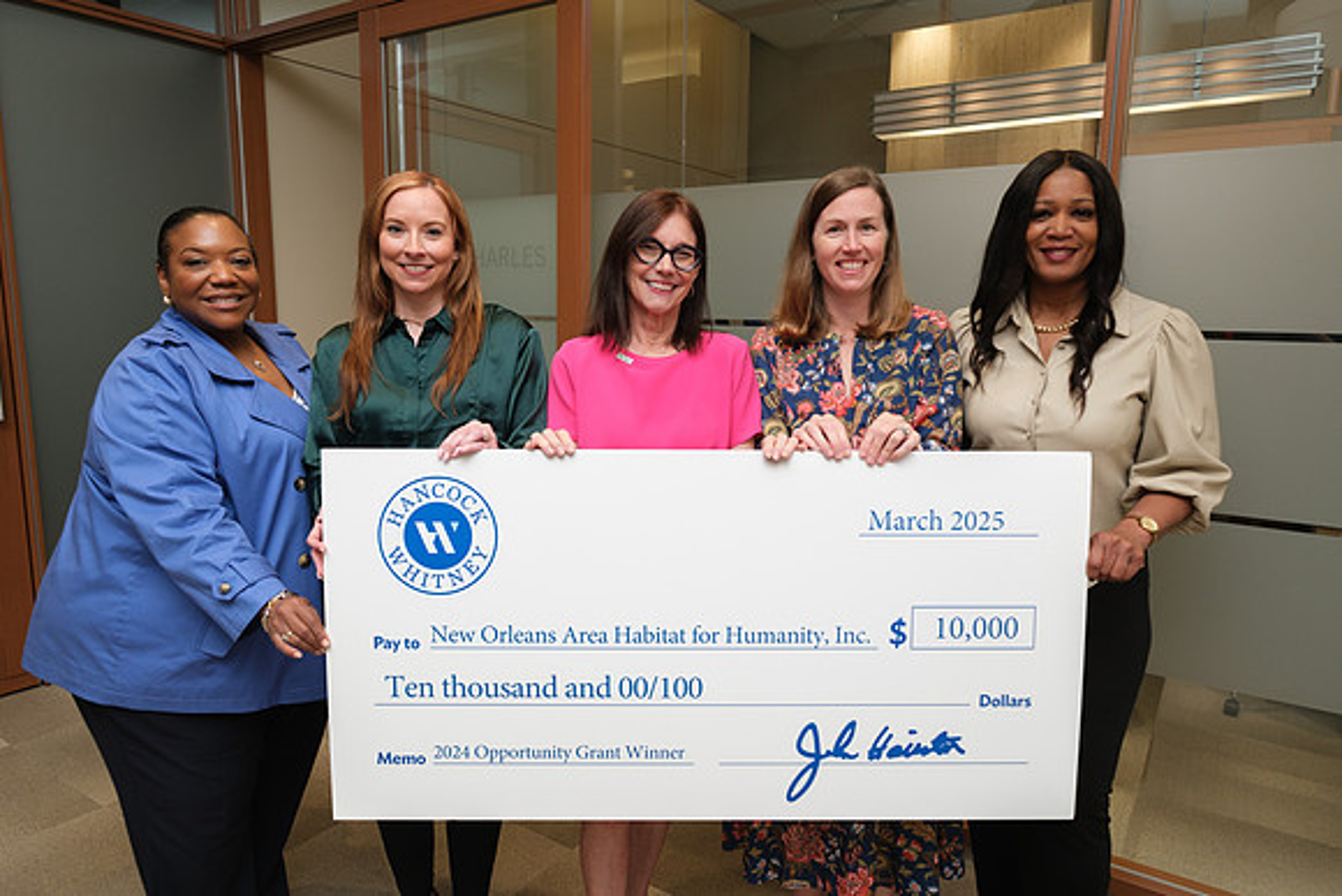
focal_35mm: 24
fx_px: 895
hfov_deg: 73.7
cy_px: 448
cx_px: 671
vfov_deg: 53.2
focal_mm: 15.9
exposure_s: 1/125
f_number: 4.5
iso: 400
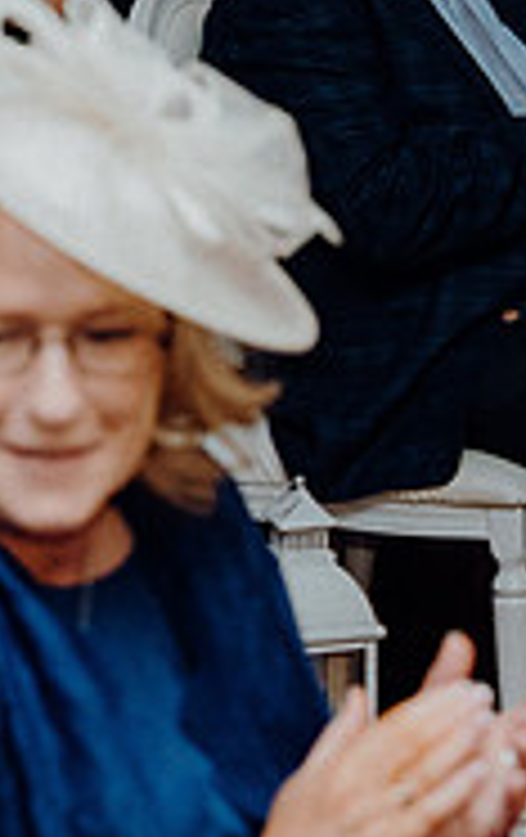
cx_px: 463
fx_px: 5068
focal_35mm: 222
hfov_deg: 5.9
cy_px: 56
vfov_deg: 9.4
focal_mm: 70
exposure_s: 1/160
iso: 2500
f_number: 3.5
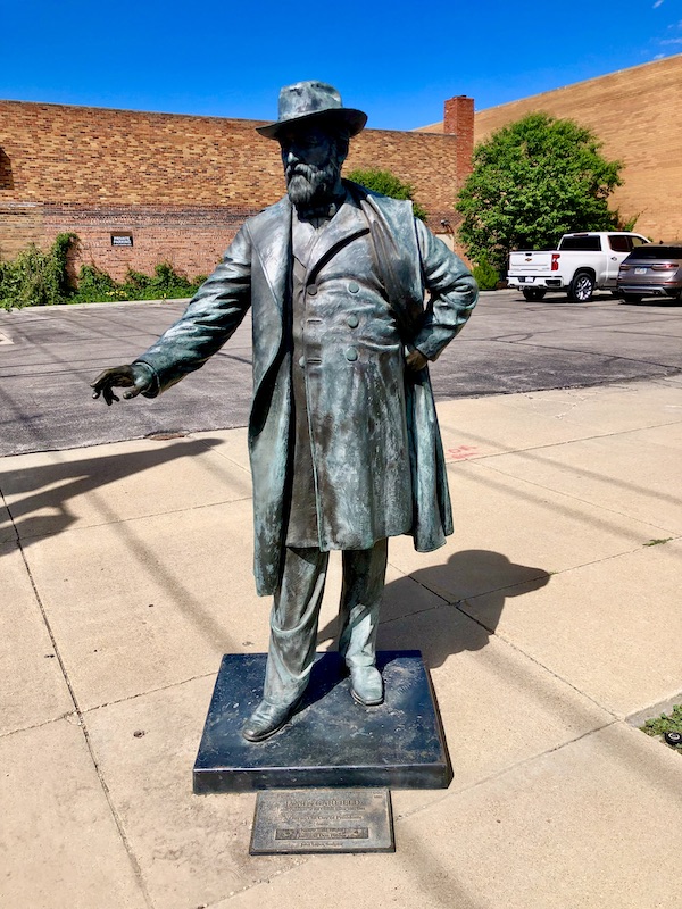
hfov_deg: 49.7
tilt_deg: -11.4
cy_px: 454
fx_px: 736
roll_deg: -0.4
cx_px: 341
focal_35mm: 28
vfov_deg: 63.4
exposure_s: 1/2183
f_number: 1.8
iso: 20
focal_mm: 4
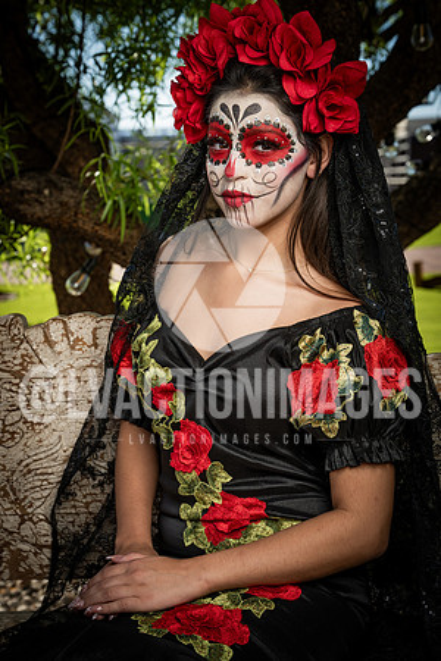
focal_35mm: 70
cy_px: 330
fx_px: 1286
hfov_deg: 19.5
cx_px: 220
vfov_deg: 28.8
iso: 64
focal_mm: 70
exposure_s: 1/200
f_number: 7.1
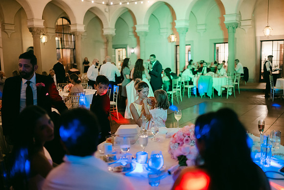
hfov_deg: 54.4
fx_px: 276
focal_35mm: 35
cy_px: 95
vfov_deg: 37.9
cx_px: 142
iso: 1400
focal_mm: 35
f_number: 1.2
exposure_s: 1/125
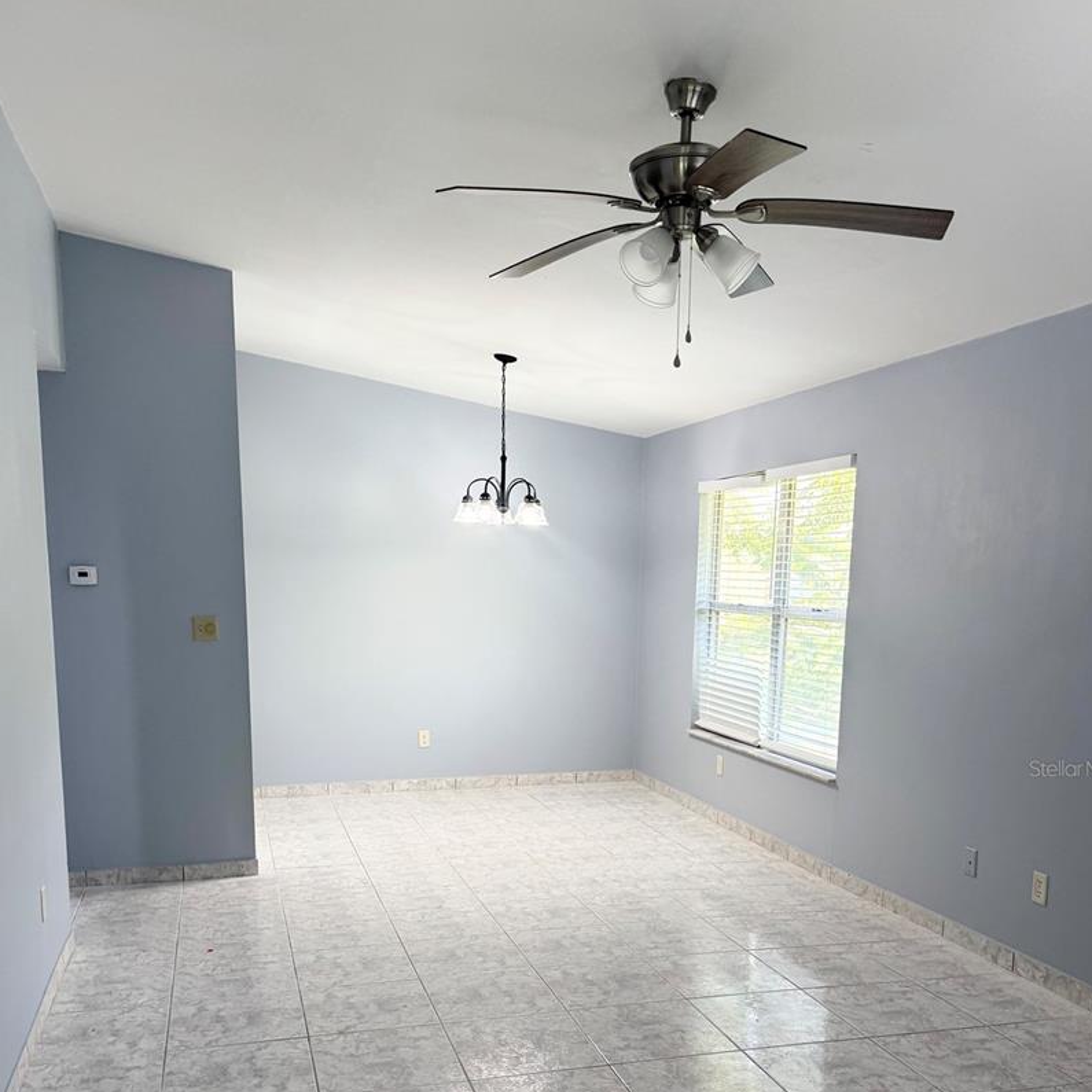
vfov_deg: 49.8
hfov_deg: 51.1
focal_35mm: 32
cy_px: 768
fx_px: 1142
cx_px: 508
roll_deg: -1.2
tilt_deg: -10.0
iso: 125
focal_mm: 6.76
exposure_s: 1/120
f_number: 1.78
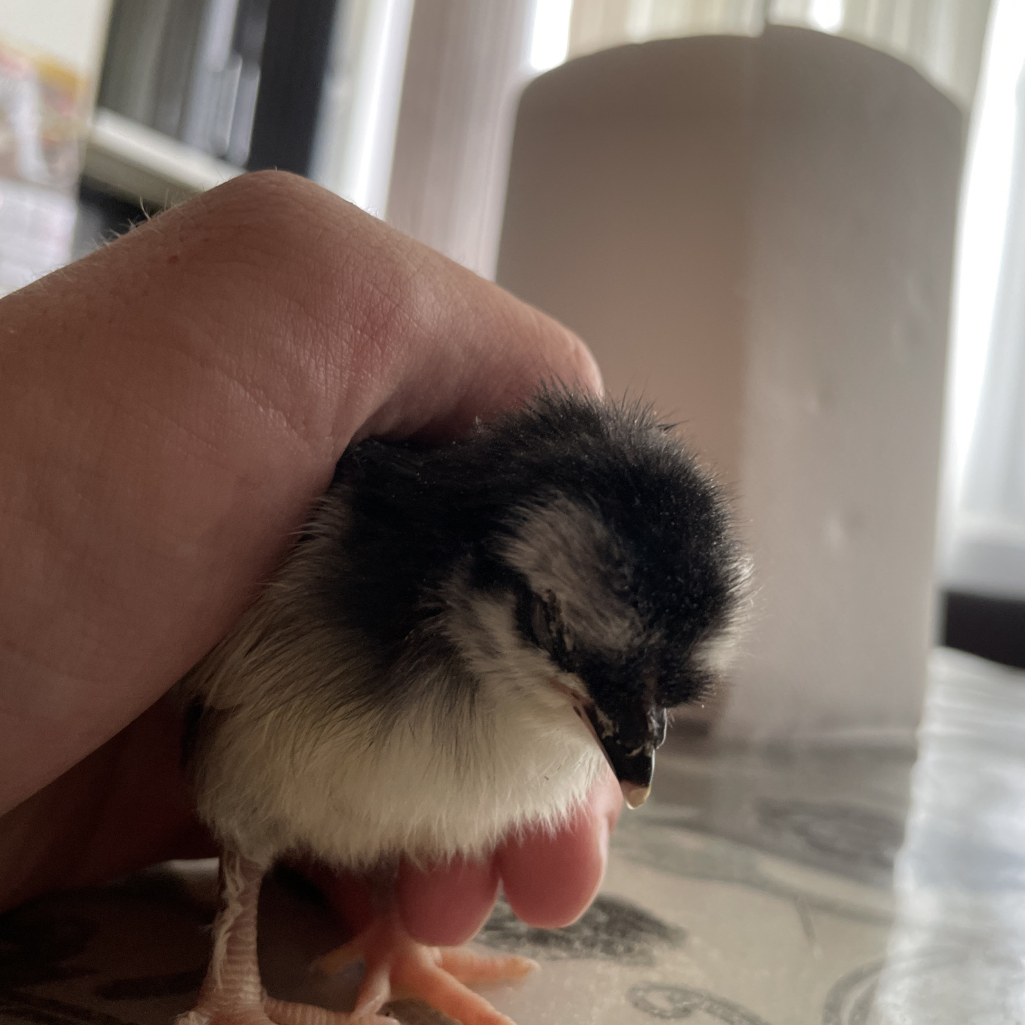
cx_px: 532
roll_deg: -8.7
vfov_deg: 52.5
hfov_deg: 52.5
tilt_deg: -1.1
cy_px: 512
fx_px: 1039
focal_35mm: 31
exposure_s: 1/62
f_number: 1.6
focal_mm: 4.2
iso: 125
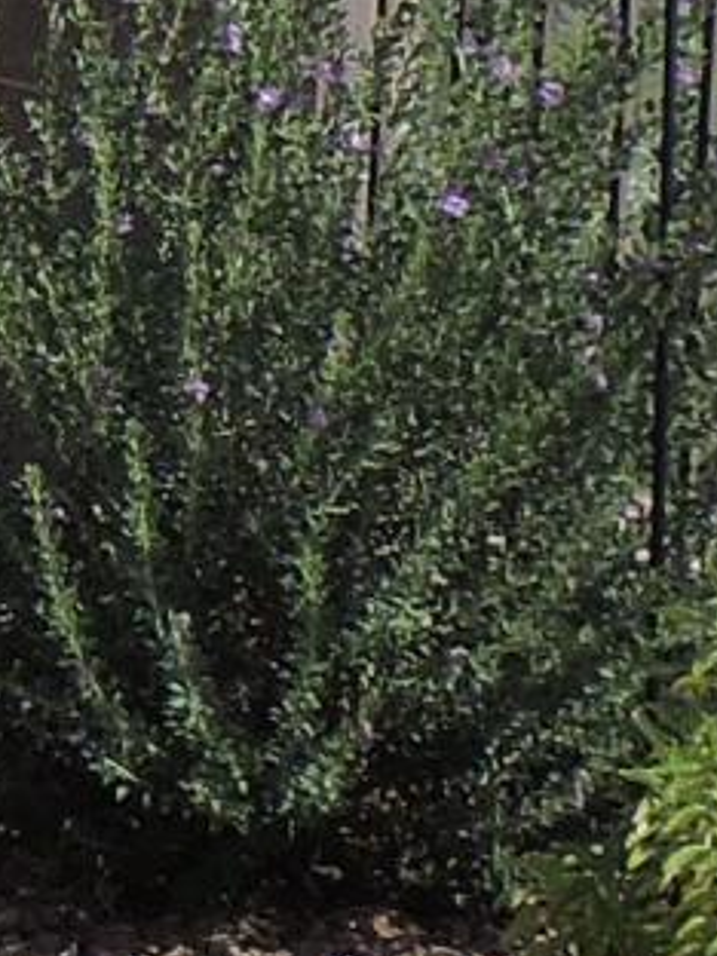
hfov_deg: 6.1
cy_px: -208
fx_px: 6380
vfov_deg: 8.5
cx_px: -1158
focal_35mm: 231
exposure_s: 1/1000
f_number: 3
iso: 100
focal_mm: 4.3
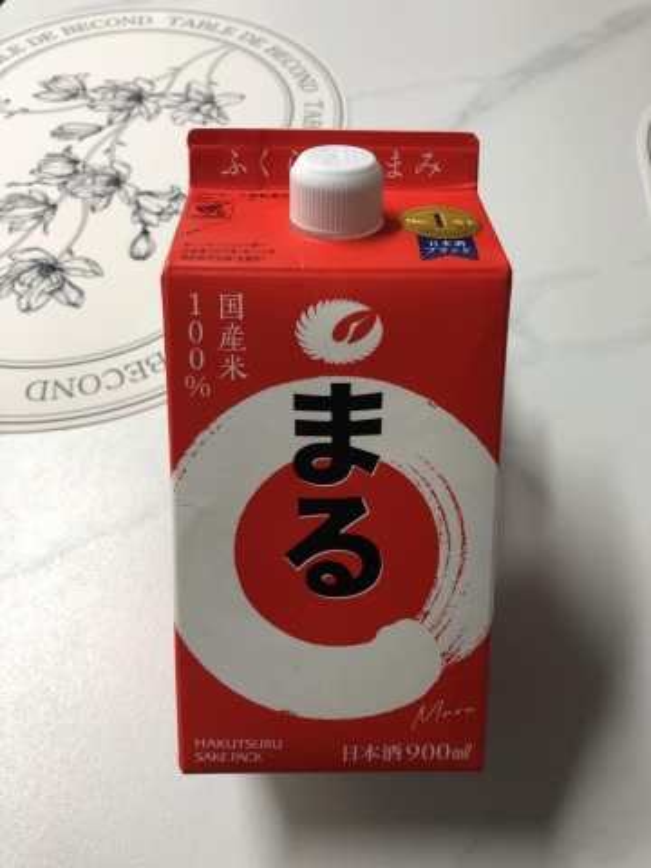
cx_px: 326
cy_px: 434
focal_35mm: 28
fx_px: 702
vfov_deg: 63.4
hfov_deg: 49.7
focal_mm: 4
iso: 40
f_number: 1.8
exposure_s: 1/24
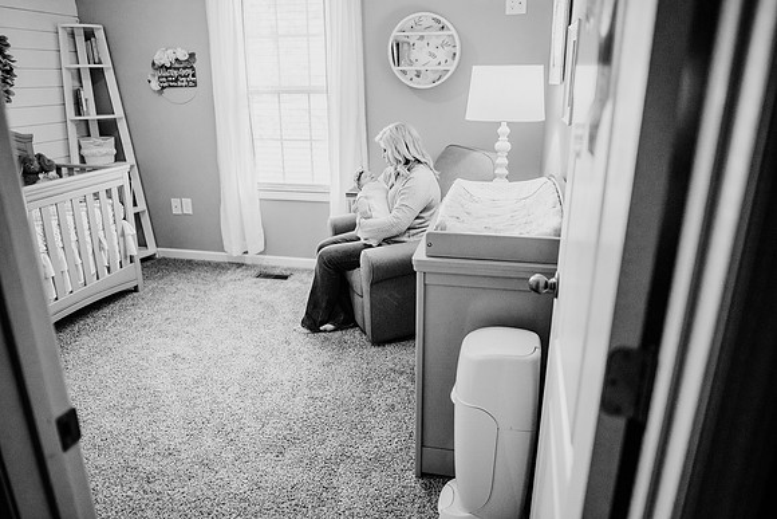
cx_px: 388
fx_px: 518
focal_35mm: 24
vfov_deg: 53.2
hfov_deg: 73.7
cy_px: 260
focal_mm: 24
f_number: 2
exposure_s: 1/320
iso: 640
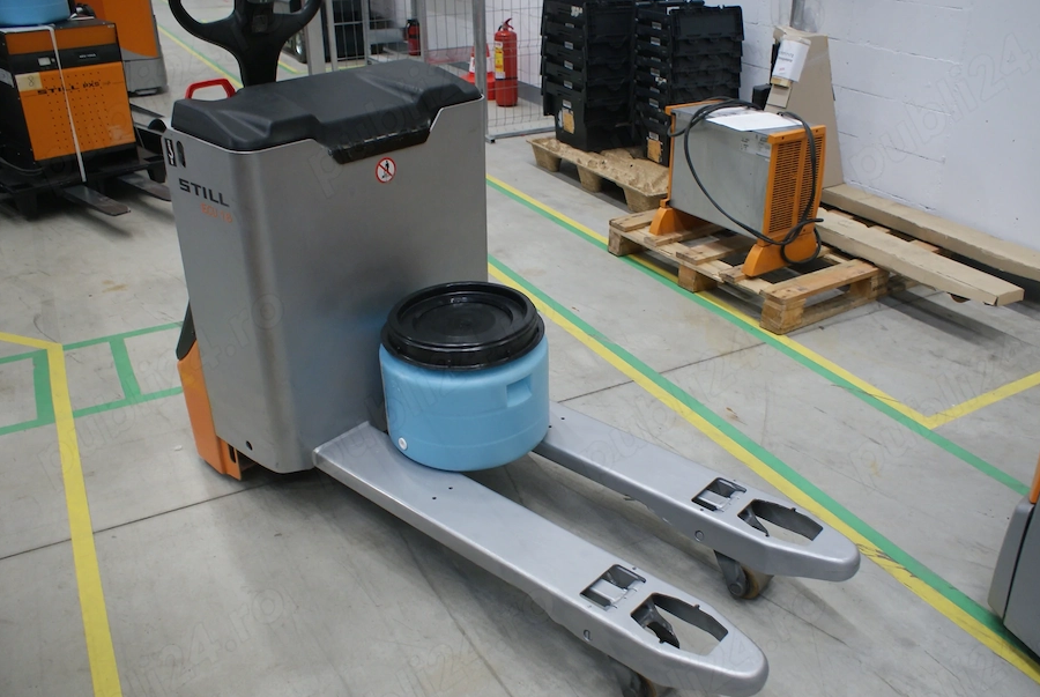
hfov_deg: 61.8
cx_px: 565
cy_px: 359
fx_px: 868
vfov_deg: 43.7
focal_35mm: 30
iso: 400
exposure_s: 1/30
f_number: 3.5
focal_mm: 18
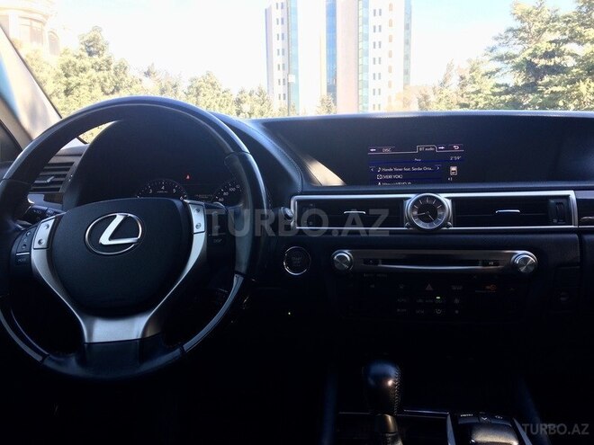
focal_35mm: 29
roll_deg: +2.4
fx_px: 498
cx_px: 297
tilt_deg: -9.5
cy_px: 222
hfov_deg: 61.7
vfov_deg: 48.2
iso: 32
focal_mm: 4.15
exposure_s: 1/100
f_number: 2.2
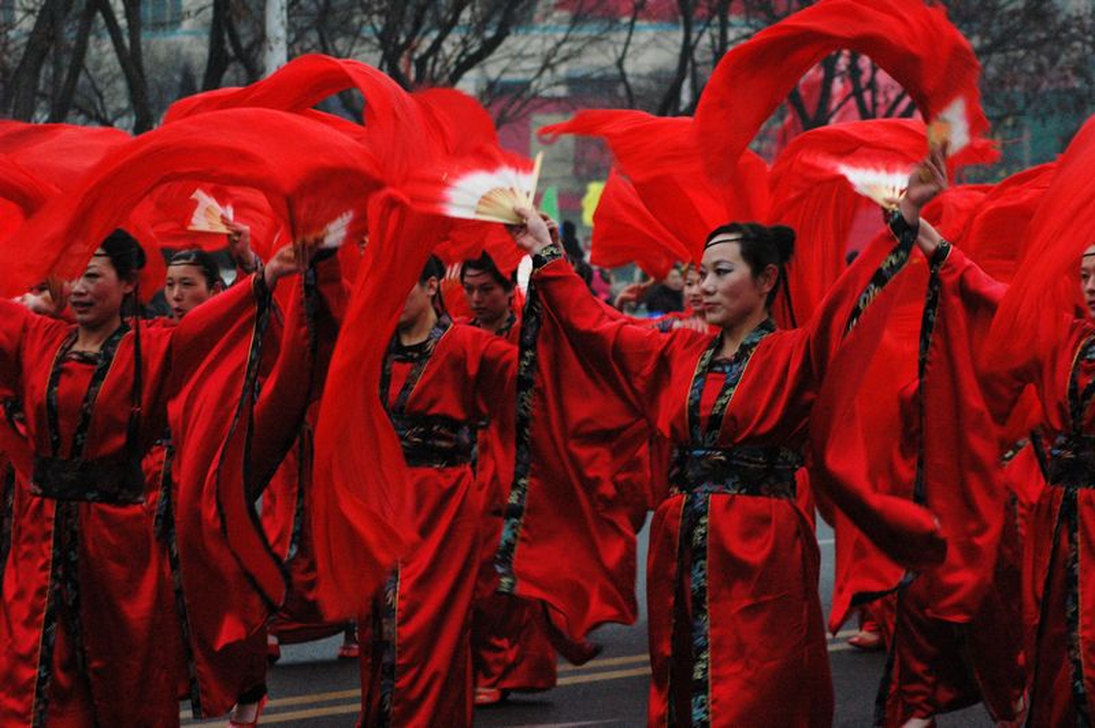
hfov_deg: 13.7
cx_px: 548
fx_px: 4559
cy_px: 364
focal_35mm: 150
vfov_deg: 9.1
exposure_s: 1/160
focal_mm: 100
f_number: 6.3
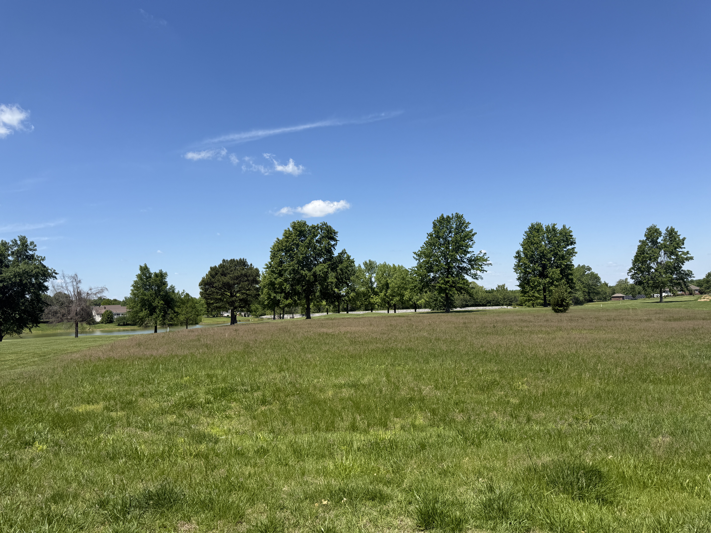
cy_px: 266
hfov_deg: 71.6
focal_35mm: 24
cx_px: 356
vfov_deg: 56.8
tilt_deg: +4.7
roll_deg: +1.8
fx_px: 493
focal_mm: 6.76
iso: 80
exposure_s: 1/5319
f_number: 1.78
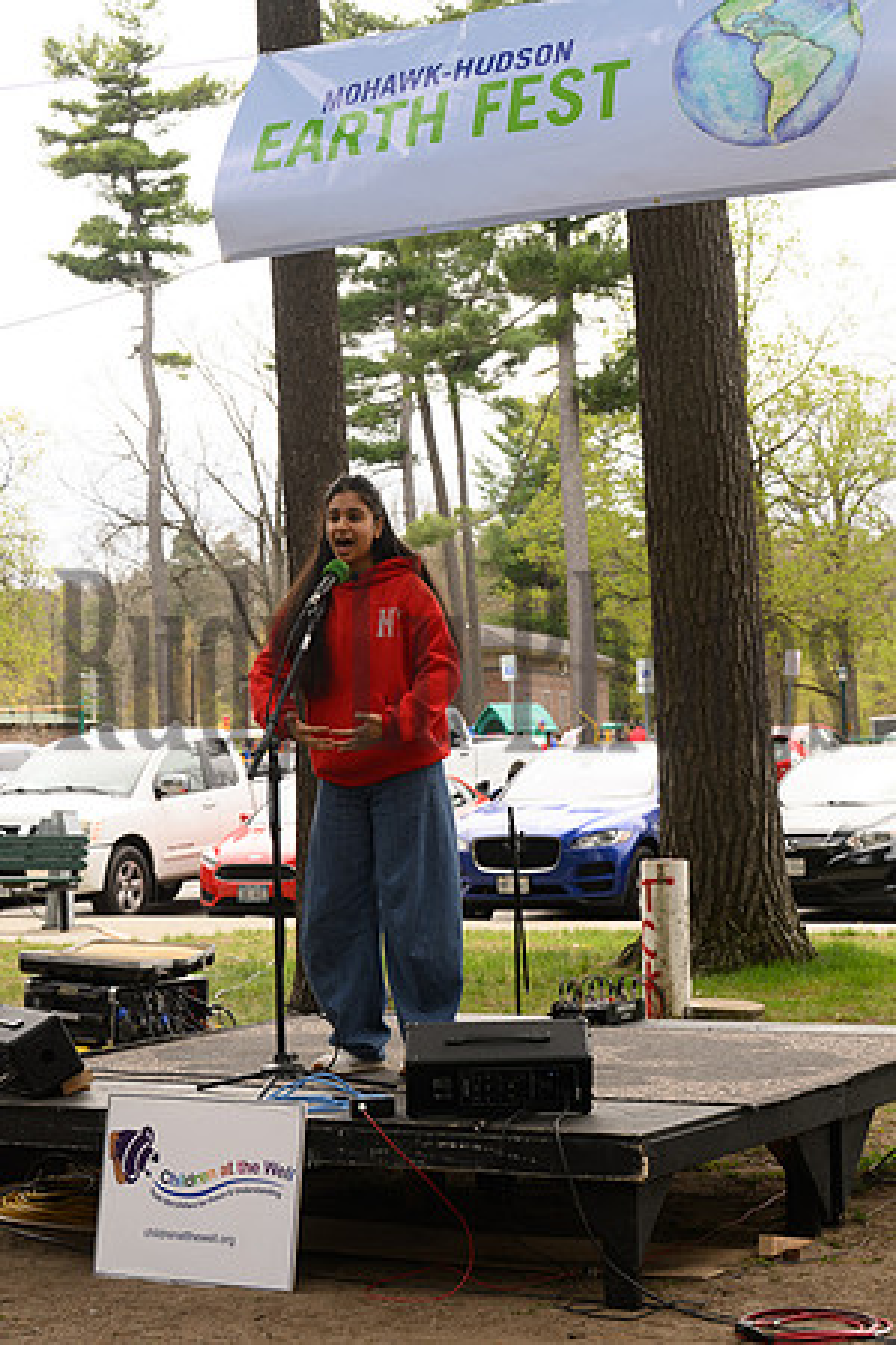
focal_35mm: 70
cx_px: 448
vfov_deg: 28.8
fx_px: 2613
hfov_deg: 19.5
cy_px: 672
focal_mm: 70
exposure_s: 1/320
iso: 400
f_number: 8
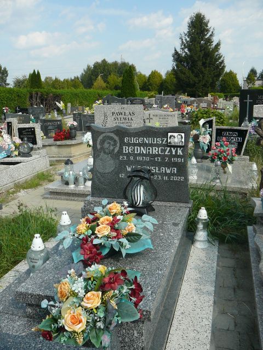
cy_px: 175
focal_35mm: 35
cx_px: 132
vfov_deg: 52.6
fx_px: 355
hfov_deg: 40.7
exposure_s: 1/400
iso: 80
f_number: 5
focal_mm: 5.2
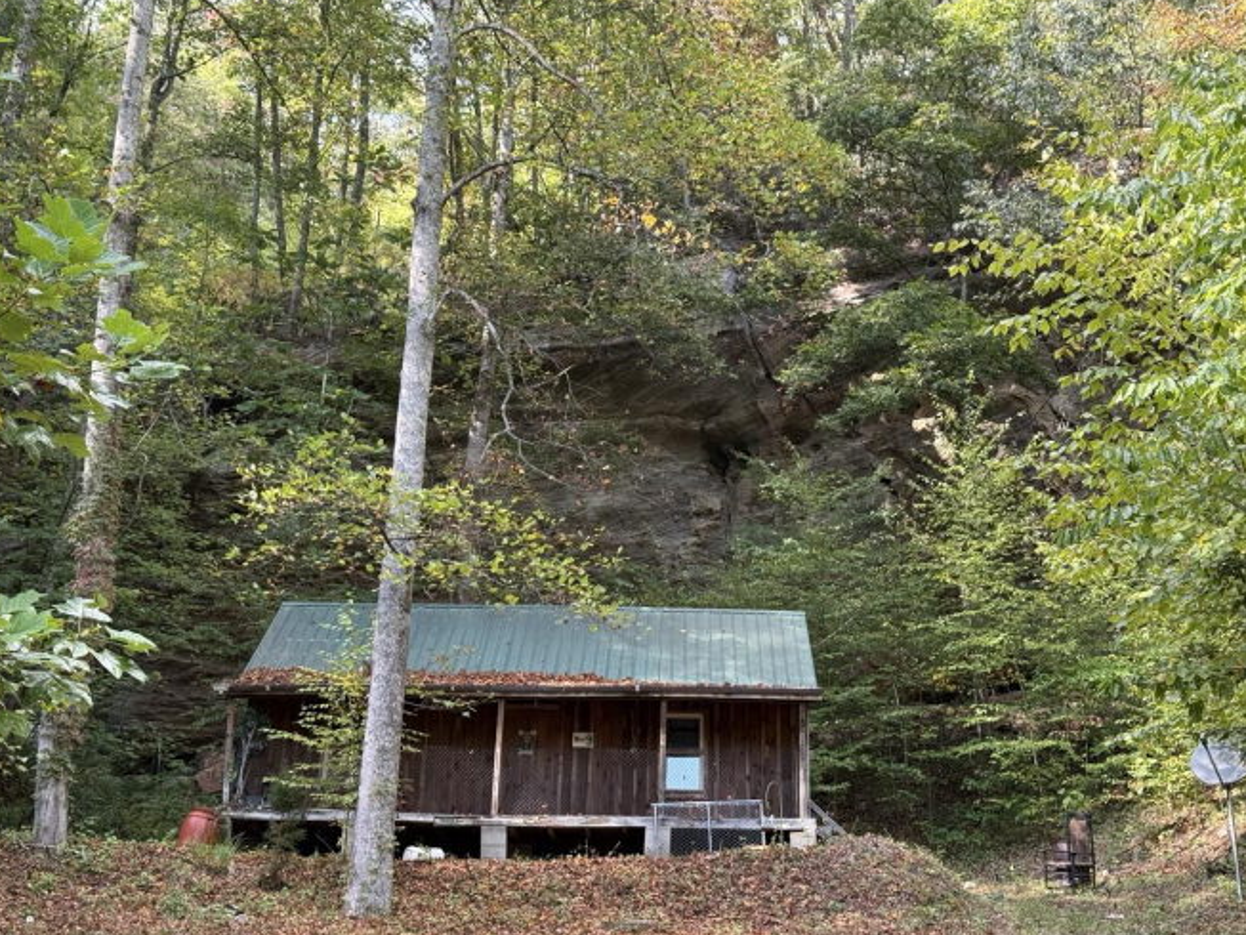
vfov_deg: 29.7
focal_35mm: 49
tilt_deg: +23.7
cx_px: 613
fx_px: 1764
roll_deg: -1.7
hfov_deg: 38.9
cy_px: 466
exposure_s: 1/240
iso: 80
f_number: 1.78
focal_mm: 6.76
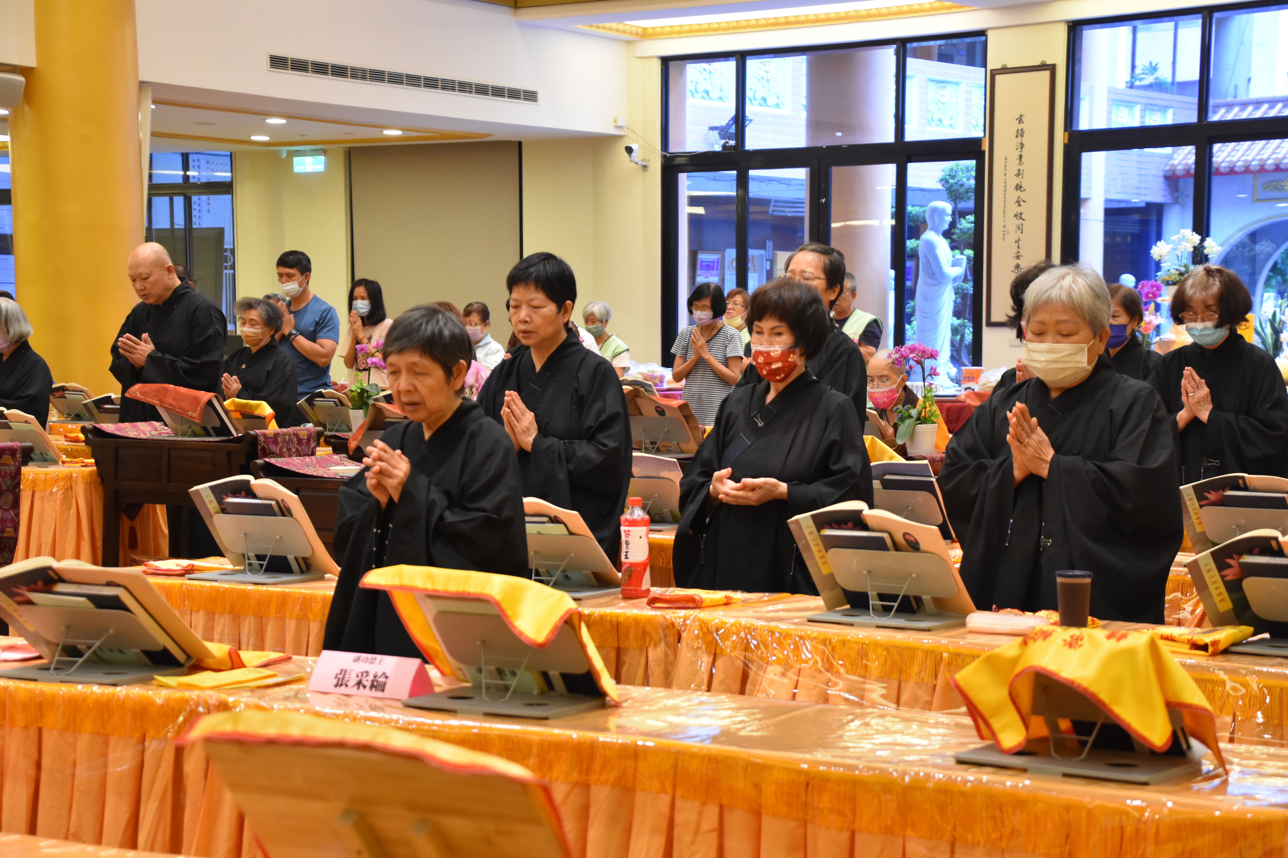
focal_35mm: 72
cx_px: 644
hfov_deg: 28.1
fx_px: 2576
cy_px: 429
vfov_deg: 18.9
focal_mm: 48
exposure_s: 1/80
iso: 1600
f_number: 4.5
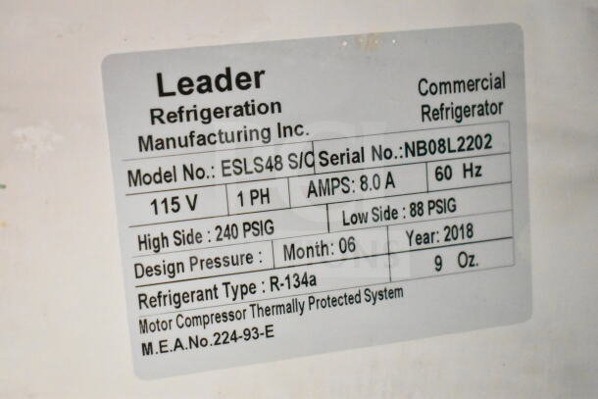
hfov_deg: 35.0
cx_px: 299
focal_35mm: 57
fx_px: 947
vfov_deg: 23.8
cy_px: 200
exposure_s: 1/40
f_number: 4.8
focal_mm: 38
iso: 25600
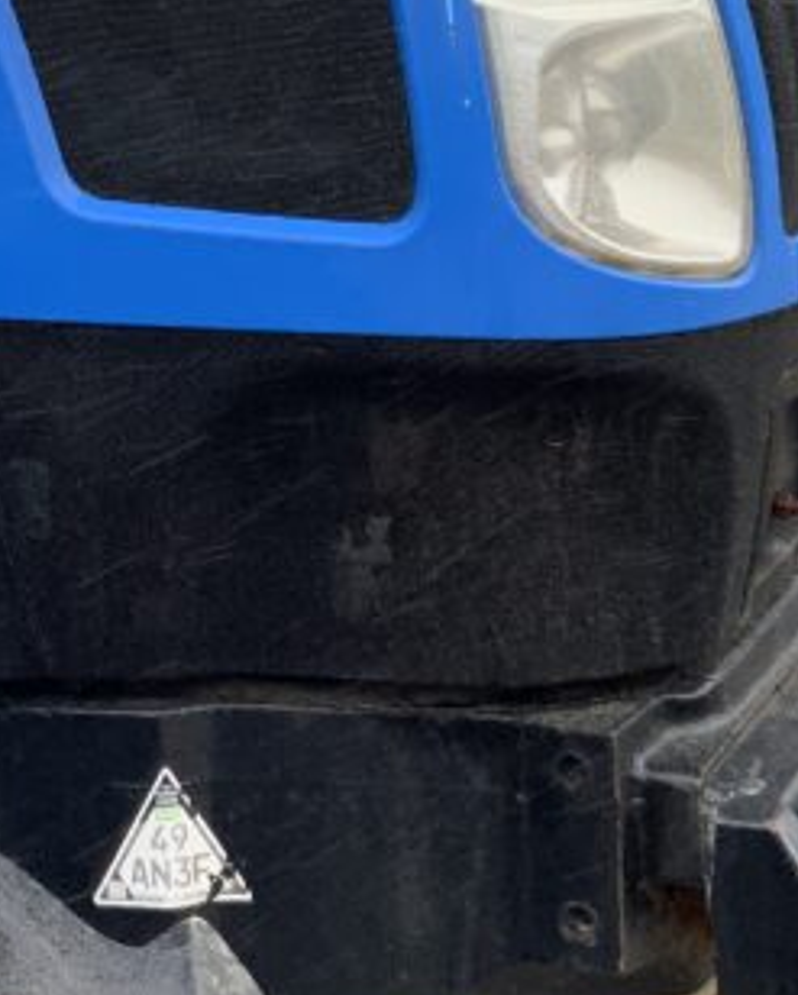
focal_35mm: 94
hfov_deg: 16.0
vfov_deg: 20.0
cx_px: -26
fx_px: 2771
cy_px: 100
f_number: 1.8
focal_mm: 3
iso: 16
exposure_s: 1/425
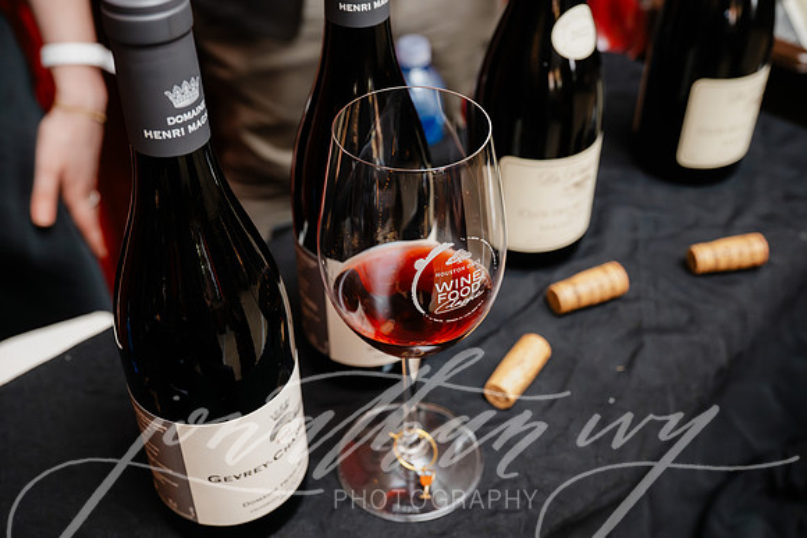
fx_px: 919
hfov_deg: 47.4
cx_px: 404
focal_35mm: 41
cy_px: 269
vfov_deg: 32.6
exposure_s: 1/80
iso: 2000
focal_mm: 41
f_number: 5.6
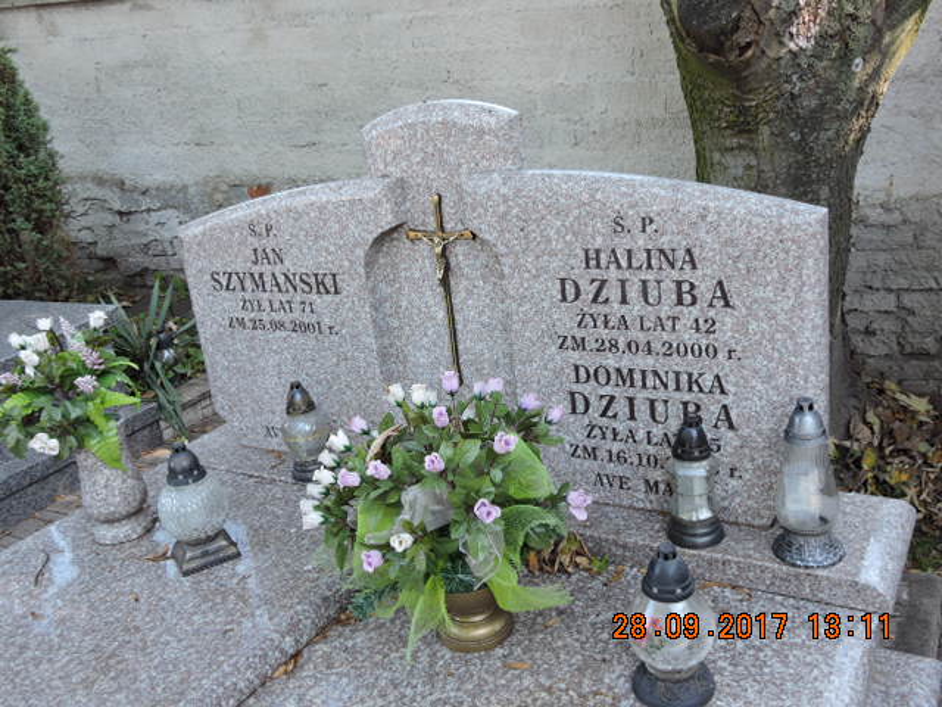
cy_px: 354
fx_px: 898
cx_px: 471
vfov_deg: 42.9
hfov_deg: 55.4
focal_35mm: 33
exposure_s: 1/50
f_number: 3.6
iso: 100
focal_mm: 5.9
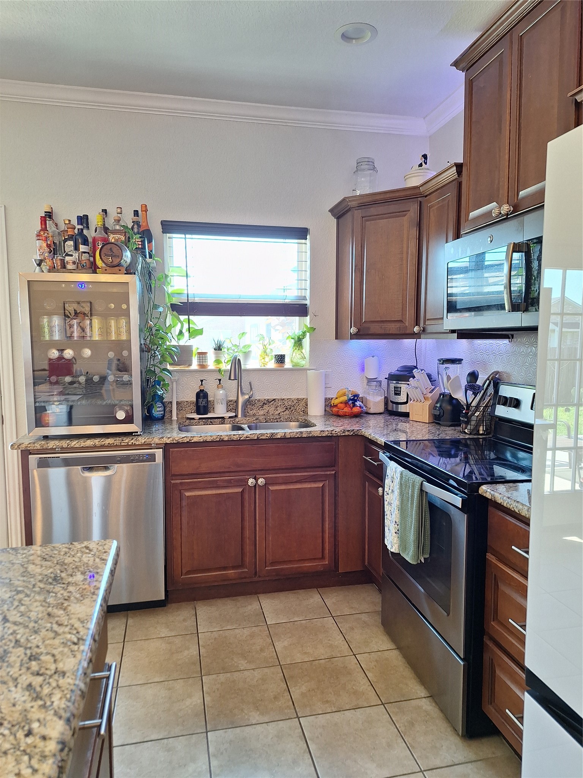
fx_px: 516
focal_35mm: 23
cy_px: 389
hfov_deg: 58.9
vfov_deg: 73.9
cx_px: 292
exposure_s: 1/40
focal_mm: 5.54
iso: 50
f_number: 1.8
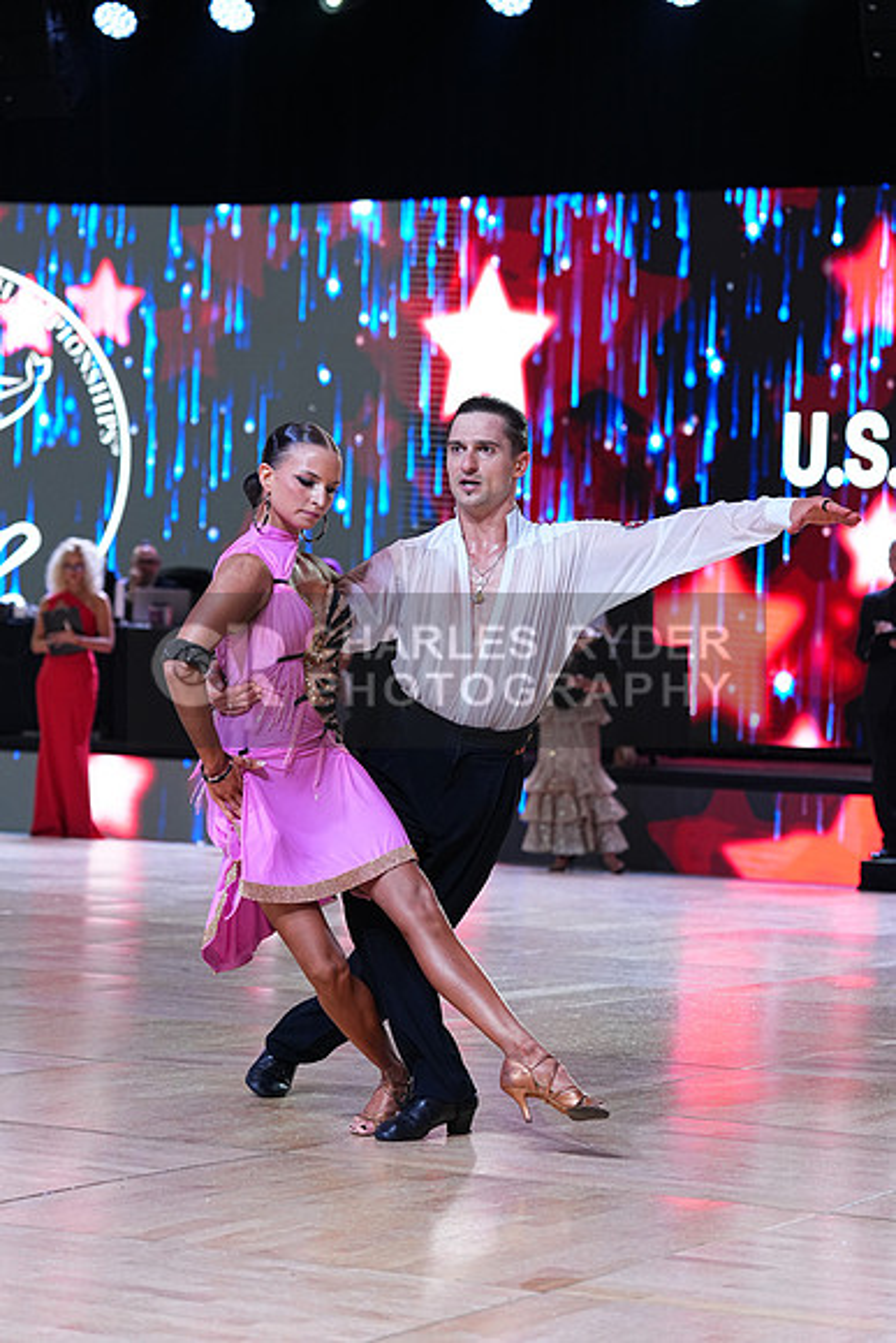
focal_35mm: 91
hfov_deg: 15.0
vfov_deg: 22.4
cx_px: 448
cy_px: 672
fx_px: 3395
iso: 1000
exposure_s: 1/400
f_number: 4
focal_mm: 91
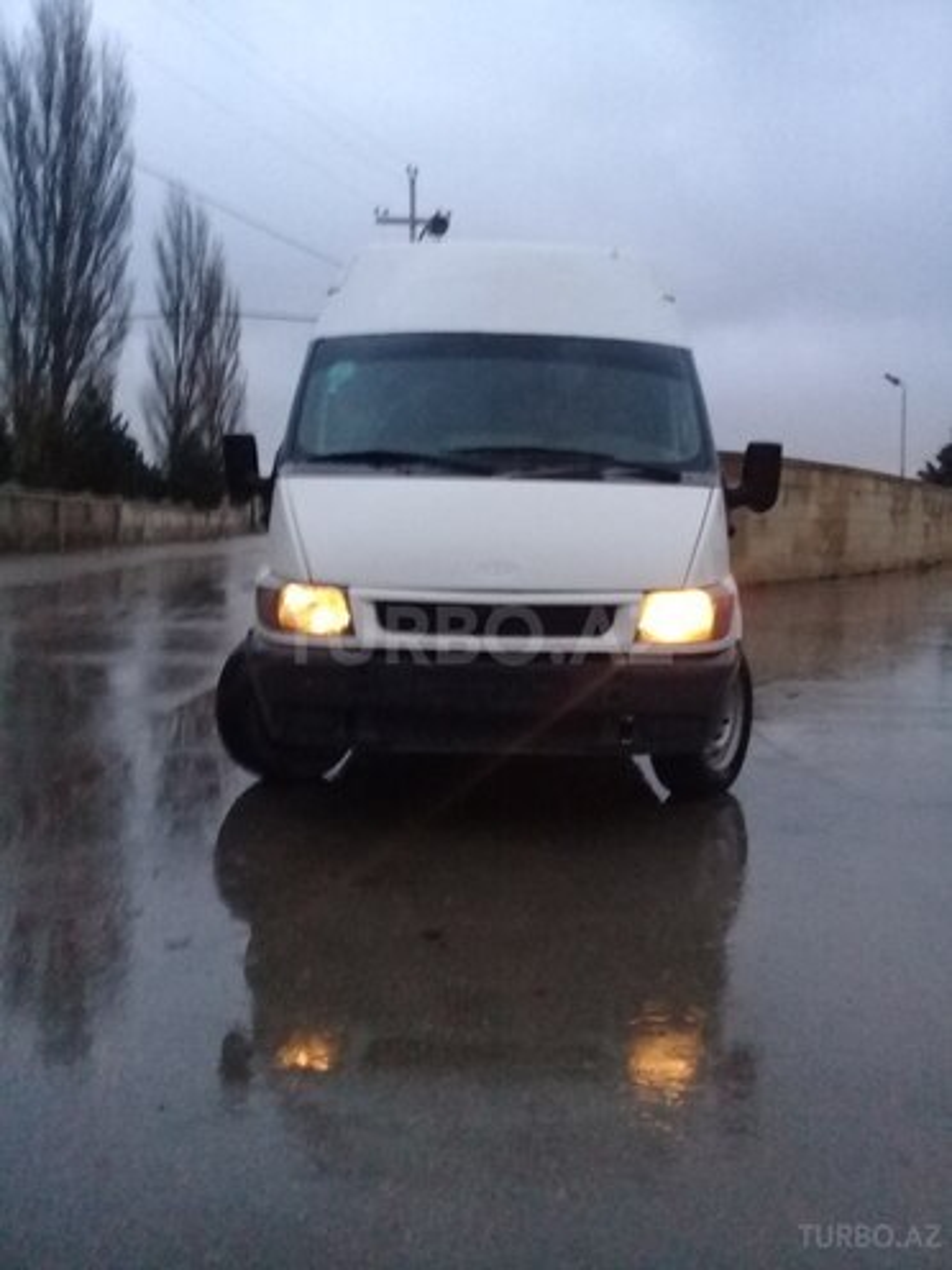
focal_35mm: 31
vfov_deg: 58.4
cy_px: 635
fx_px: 1137
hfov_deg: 45.4
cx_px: 476
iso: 400
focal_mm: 3.3
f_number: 2.2
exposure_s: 1/17
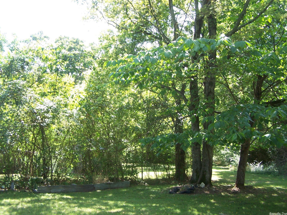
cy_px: 108
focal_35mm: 38
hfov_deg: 49.0
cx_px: 144
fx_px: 315
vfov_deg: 37.7
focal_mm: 6.3
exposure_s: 1/90
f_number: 2.8
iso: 80
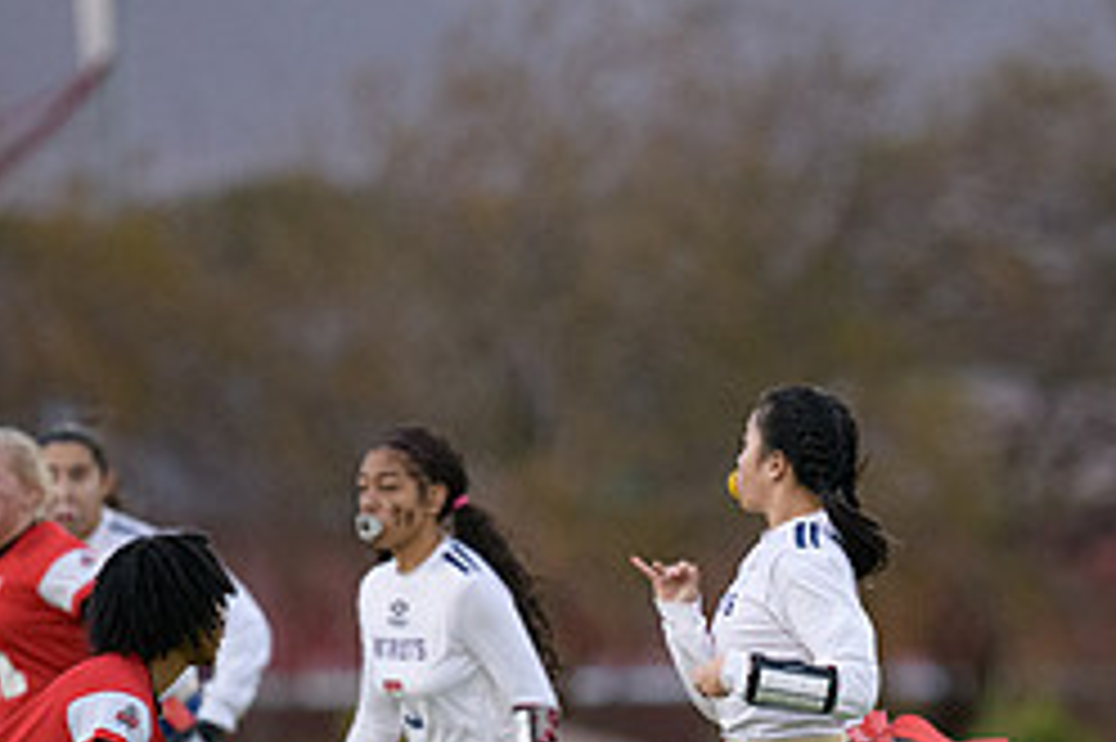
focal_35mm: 703
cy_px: 816
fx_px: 21778
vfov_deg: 2.0
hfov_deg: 2.9
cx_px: 729
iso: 4500
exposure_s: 1/3200
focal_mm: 300
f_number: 2.8
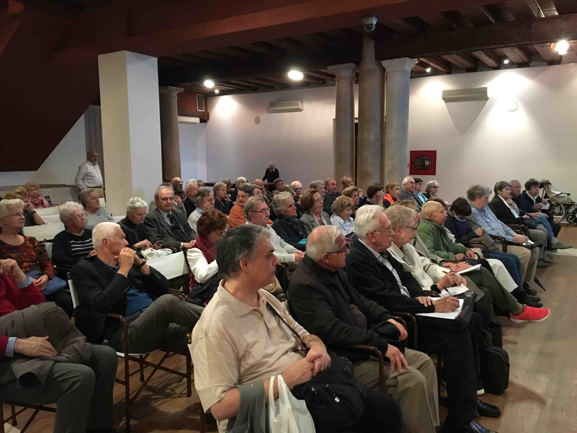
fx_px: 483
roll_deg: -0.1
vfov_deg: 48.2
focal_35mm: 29
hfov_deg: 61.7
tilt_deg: -6.9
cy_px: 216
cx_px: 288
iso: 250
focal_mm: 4.15
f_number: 2.2
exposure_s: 1/17
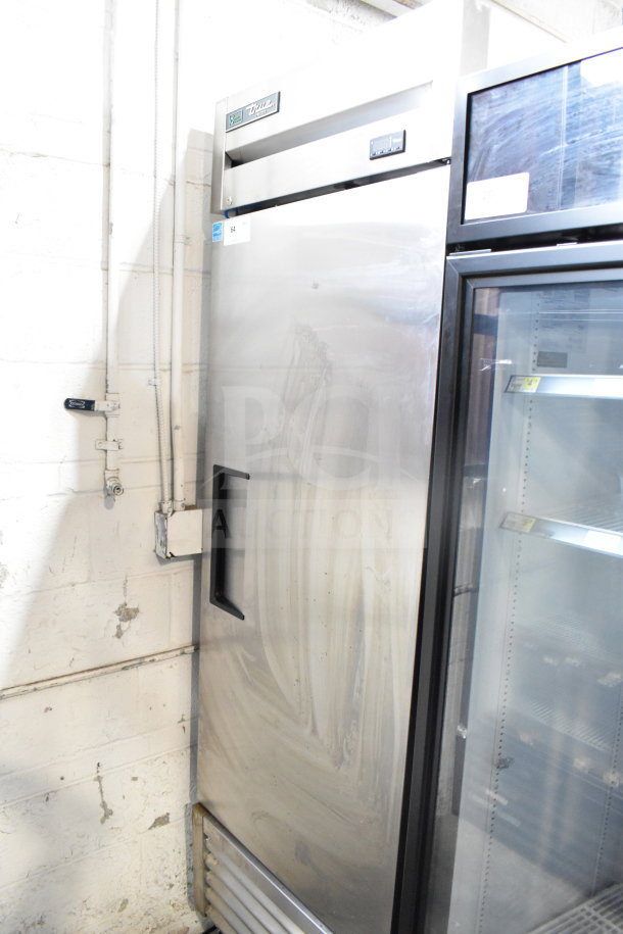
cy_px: 467
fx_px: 701
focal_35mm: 27
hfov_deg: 47.9
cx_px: 312
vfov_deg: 67.4
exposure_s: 1/125
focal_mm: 18
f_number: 5.6
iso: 6400
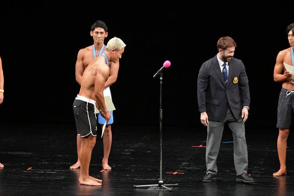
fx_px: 1918
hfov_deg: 8.8
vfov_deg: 5.8
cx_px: 145
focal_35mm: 235
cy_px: 100
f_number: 5.6
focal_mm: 150
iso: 3200
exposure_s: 1/400
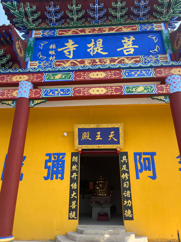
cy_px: 121
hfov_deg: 53.1
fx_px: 181
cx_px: 90
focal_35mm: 26
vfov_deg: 67.3
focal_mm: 5.1
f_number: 1.6
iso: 50
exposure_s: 1/1000
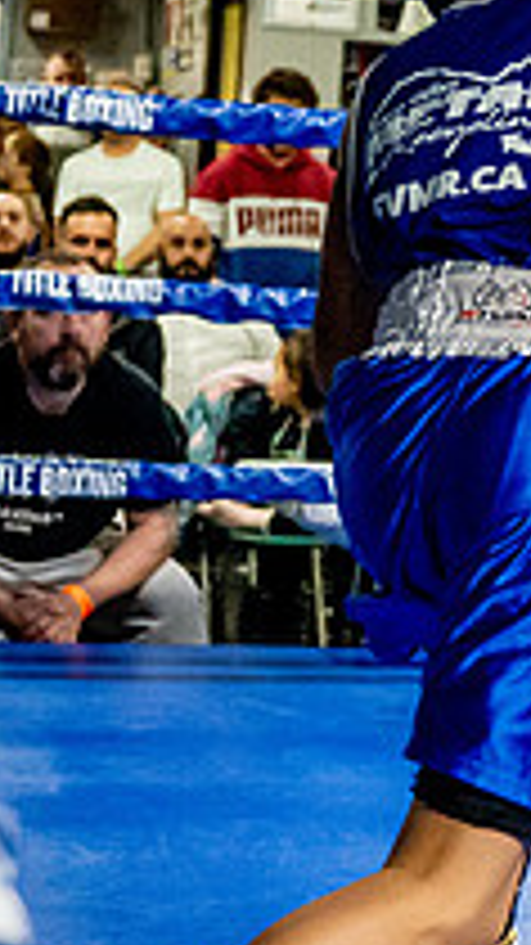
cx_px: 833
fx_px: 3182
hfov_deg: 9.2
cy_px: 197
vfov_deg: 16.8
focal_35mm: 127
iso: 5000
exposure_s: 1/1000
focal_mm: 27
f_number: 2.8
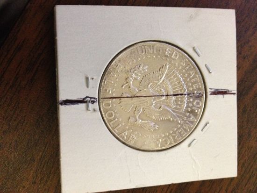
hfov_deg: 52.6
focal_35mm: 35
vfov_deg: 40.7
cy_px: 96
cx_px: 128
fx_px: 260
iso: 500
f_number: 2.4
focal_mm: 4.28
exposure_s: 1/15
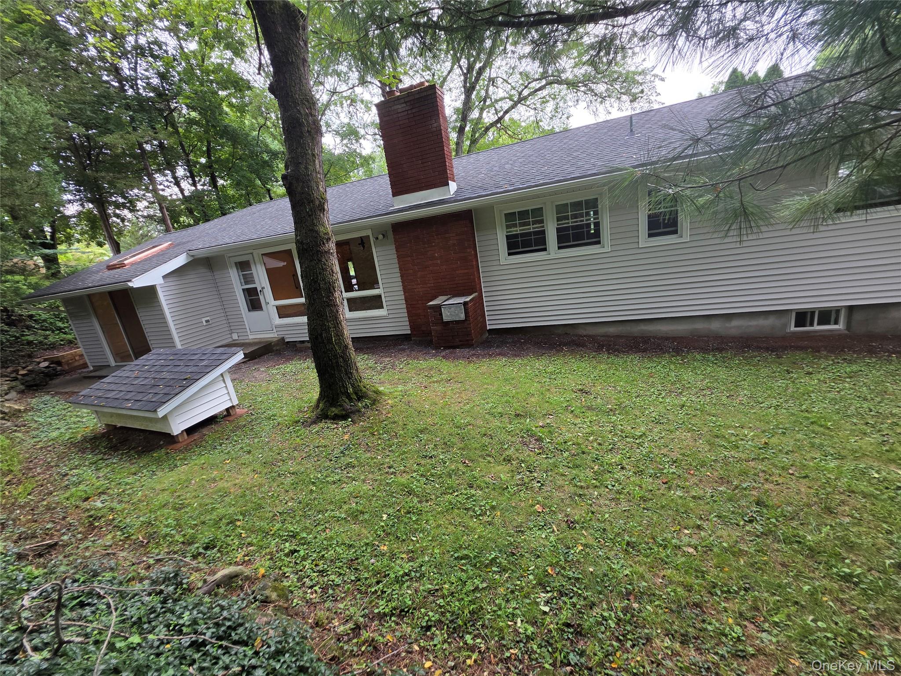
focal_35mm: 13
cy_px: 338
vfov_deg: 89.9
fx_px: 338
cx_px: 450
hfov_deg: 106.2
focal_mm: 2.2
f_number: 1.9
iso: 40
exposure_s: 1/120
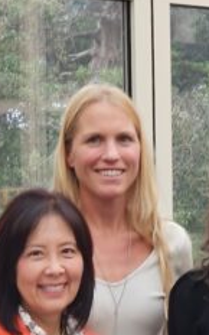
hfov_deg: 6.9
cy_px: 425
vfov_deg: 10.9
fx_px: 1722
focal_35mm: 189
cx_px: 216
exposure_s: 1/12
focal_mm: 7.9
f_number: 2.4
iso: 125
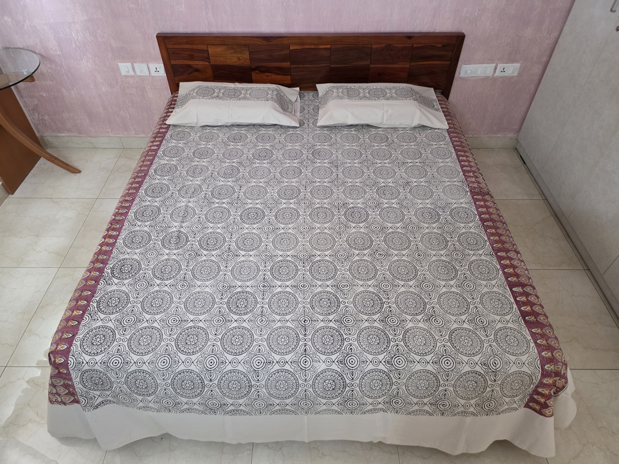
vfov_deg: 58.9
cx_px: 310
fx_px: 411
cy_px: 232
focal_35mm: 23
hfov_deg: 73.9
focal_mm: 6.3
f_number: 1.7
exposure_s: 1/100
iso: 800
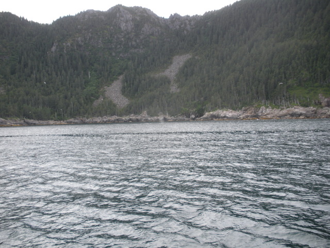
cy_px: 124
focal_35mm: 36
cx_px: 165
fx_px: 343
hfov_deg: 51.4
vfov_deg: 39.7
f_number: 3.5
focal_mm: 6.3
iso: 64
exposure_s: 1/250
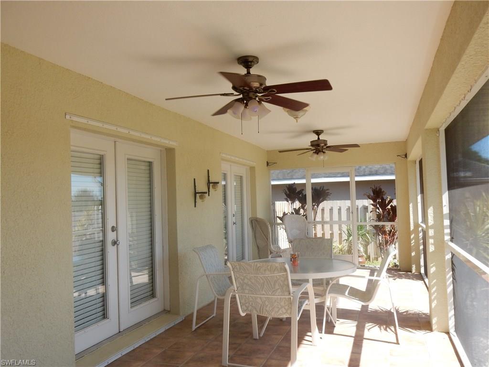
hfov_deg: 60.0
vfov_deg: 46.8
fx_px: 424
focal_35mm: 30
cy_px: 184
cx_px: 244
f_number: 4
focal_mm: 5.4
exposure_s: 1/250
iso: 125
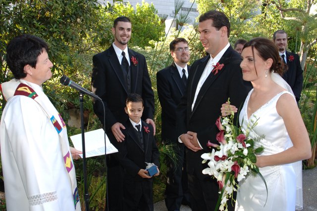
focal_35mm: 42
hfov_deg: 46.5
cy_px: 106
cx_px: 158
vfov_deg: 31.8
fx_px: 369
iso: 400
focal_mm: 28
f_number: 5.6
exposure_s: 1/100
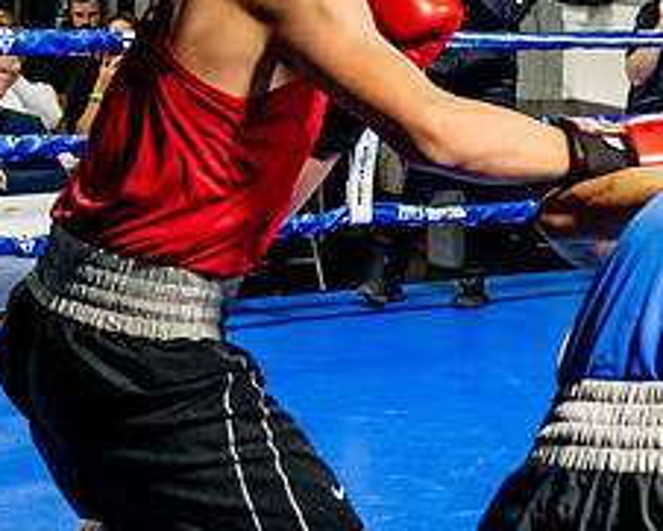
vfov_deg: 16.0
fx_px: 1885
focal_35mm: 96
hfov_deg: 18.5
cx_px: 865
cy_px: 134
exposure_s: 1/800
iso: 5000
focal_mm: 23
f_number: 2.8
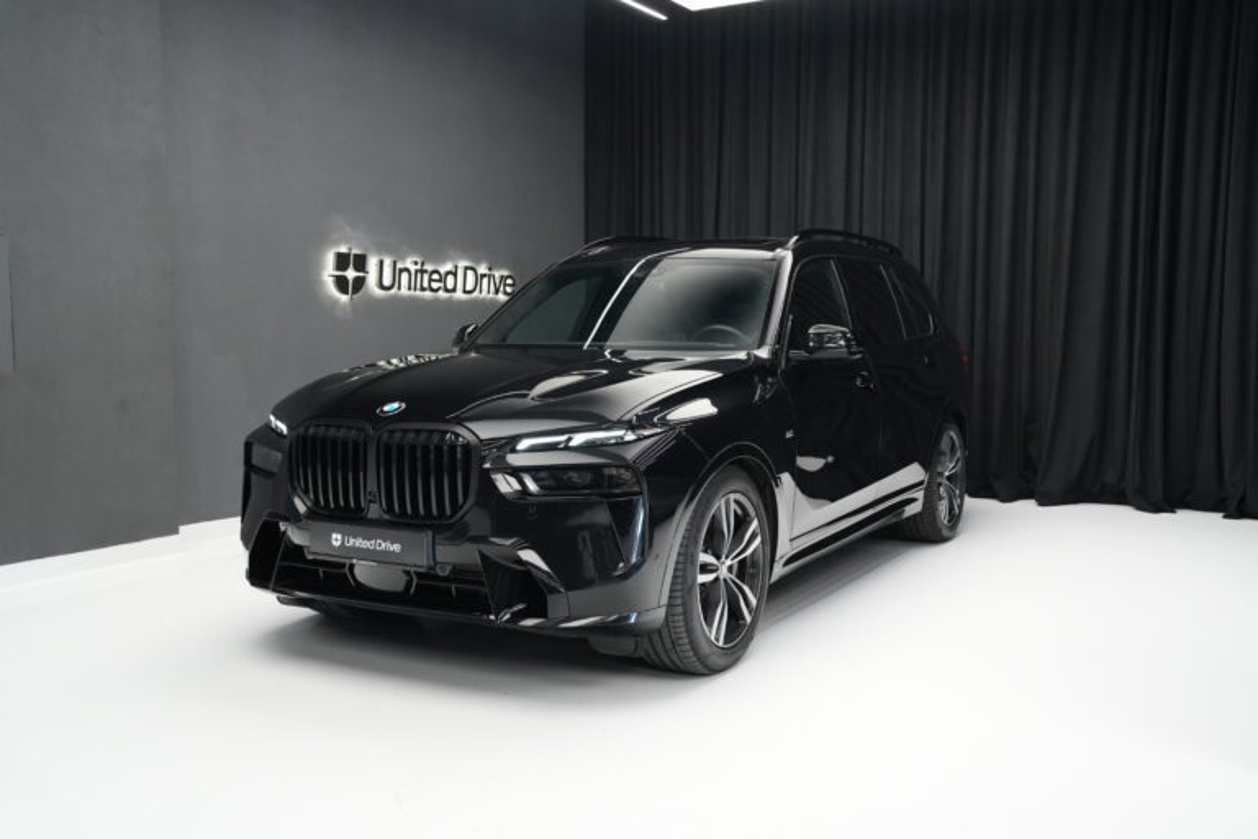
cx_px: 629
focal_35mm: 35
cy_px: 420
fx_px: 1223
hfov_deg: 54.4
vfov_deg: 37.9
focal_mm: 35
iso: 4000
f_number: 7.1
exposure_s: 1/40
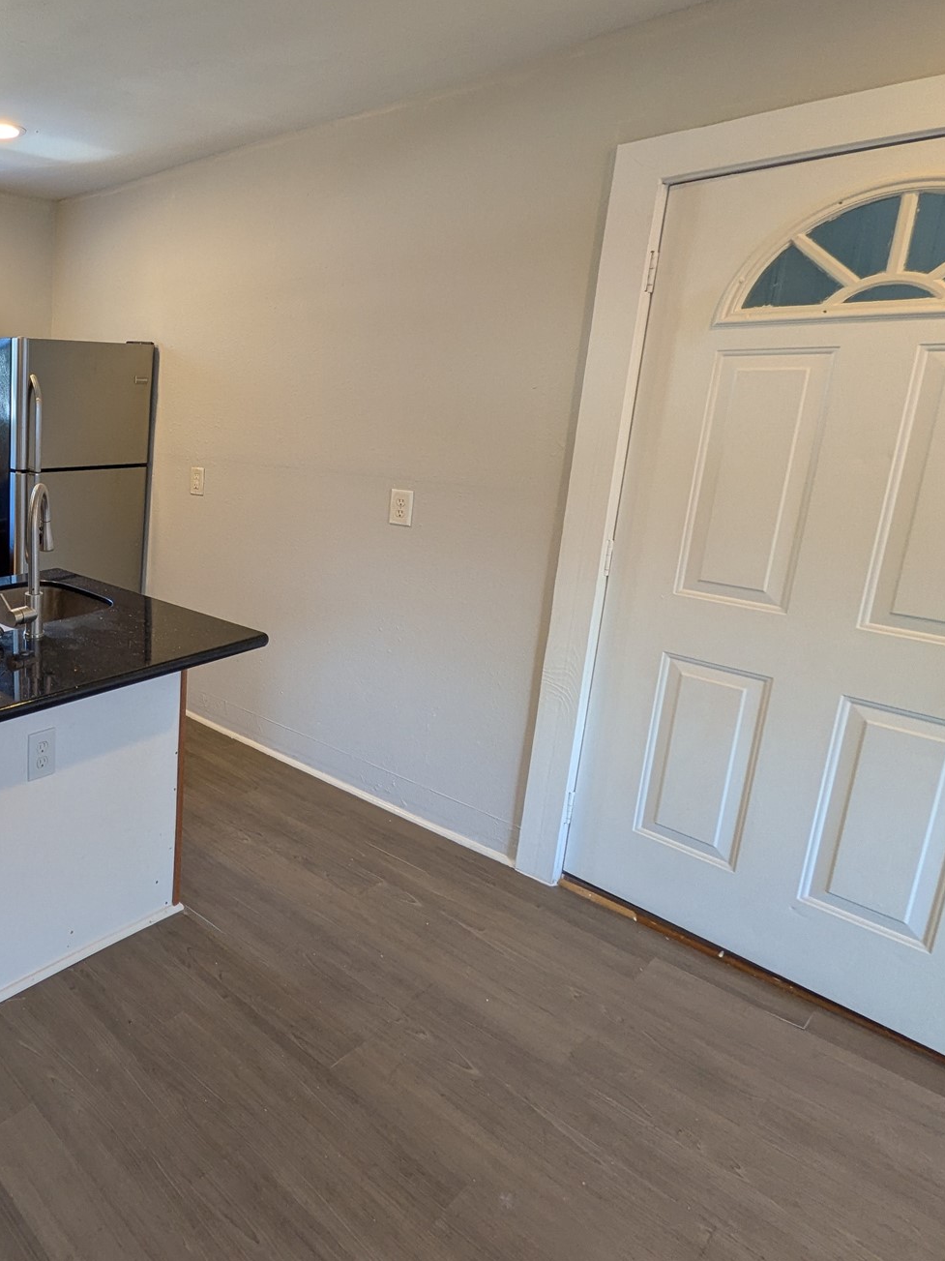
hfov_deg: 51.5
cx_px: 44
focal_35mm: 22
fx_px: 801
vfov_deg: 75.9
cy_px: 538
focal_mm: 1.85
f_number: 2.2
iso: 47
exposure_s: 1/40
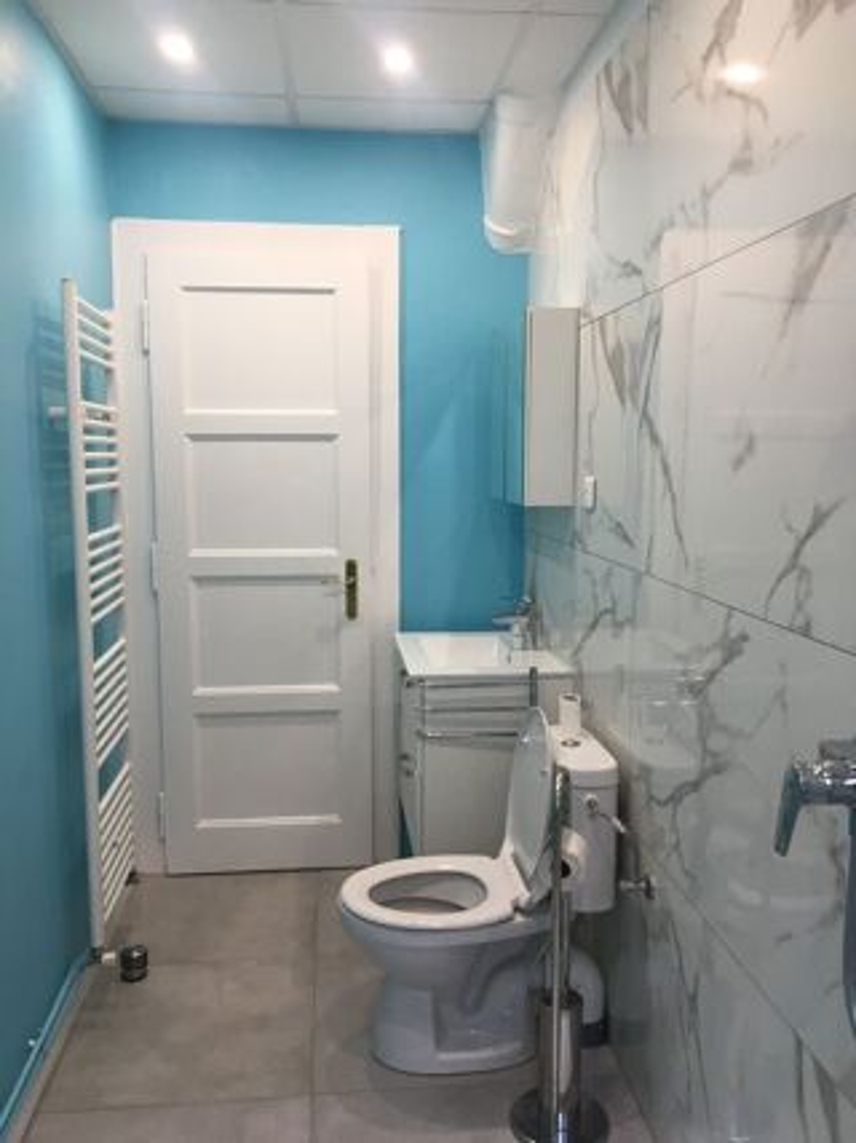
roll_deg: -0.3
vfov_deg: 61.7
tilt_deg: -7.4
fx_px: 957
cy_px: 572
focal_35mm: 29
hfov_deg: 48.2
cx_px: 428
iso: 32
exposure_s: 1/33
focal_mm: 4.15
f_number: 2.2
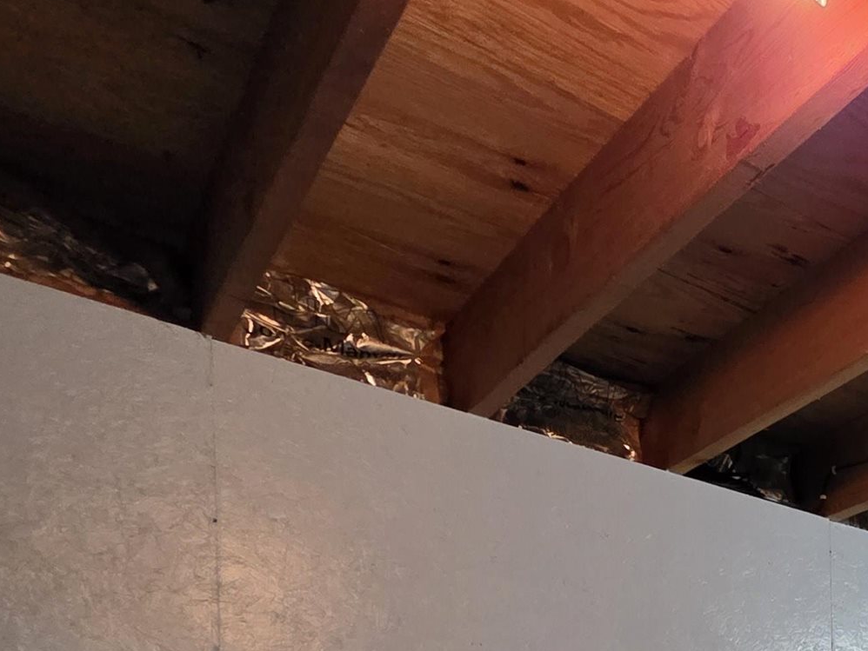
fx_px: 1003
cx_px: 1289
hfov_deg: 29.3
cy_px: 932
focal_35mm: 40
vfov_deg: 27.3
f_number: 1.9
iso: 640
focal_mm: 2.2
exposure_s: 1/60
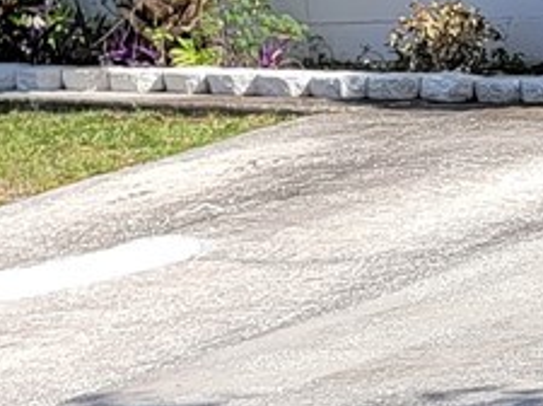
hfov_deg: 8.6
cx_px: 1873
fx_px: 2678
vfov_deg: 8.6
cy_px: 39
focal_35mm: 171
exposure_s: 1/412
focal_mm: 6.7
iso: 16
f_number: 1.8
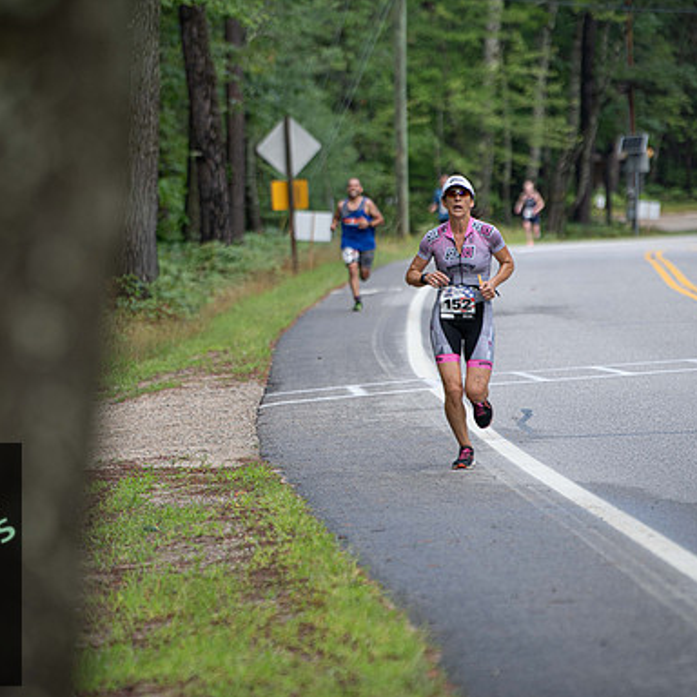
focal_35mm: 257
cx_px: 290
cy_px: 349
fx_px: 5855
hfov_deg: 6.8
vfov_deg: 6.8
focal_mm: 200
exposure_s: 1/400
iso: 250
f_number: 3.5
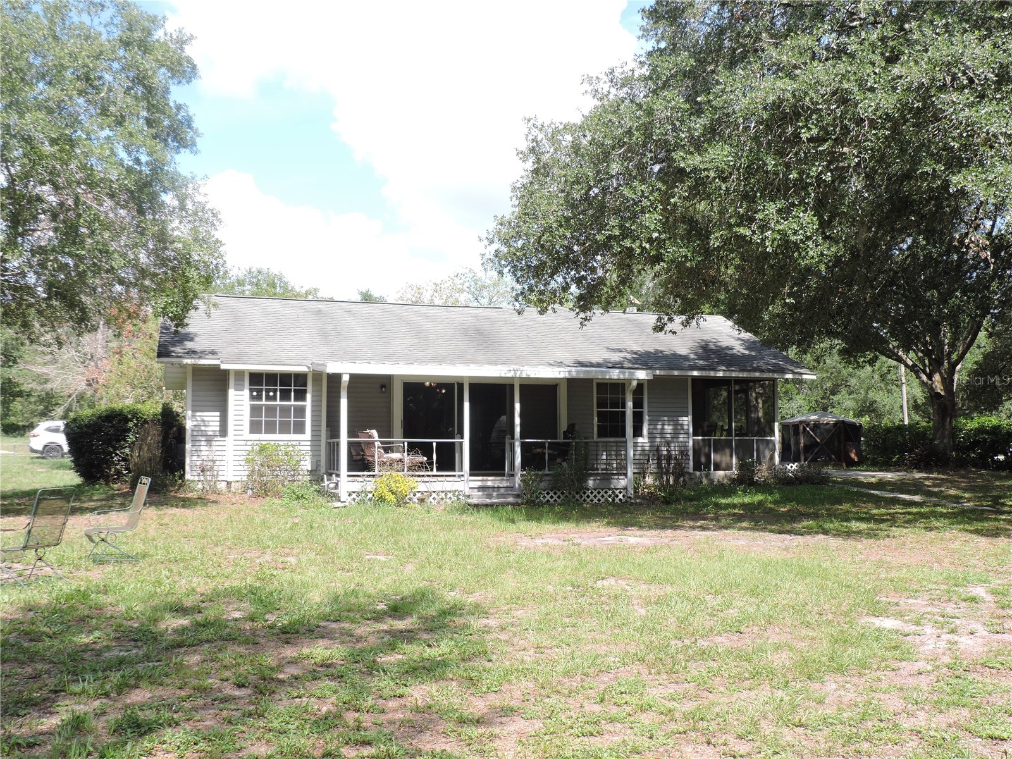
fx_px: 1023
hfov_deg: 52.6
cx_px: 506
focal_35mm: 35
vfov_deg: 40.7
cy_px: 380
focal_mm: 6.2
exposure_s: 1/400
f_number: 3.3
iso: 100
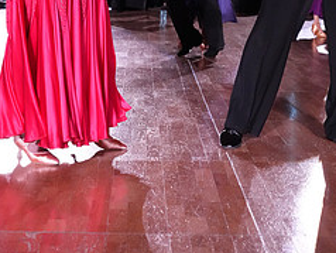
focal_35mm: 103
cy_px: -89
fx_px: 1001
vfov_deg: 13.8
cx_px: 190
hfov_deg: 19.1
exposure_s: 1/320
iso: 5000
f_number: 5
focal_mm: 44
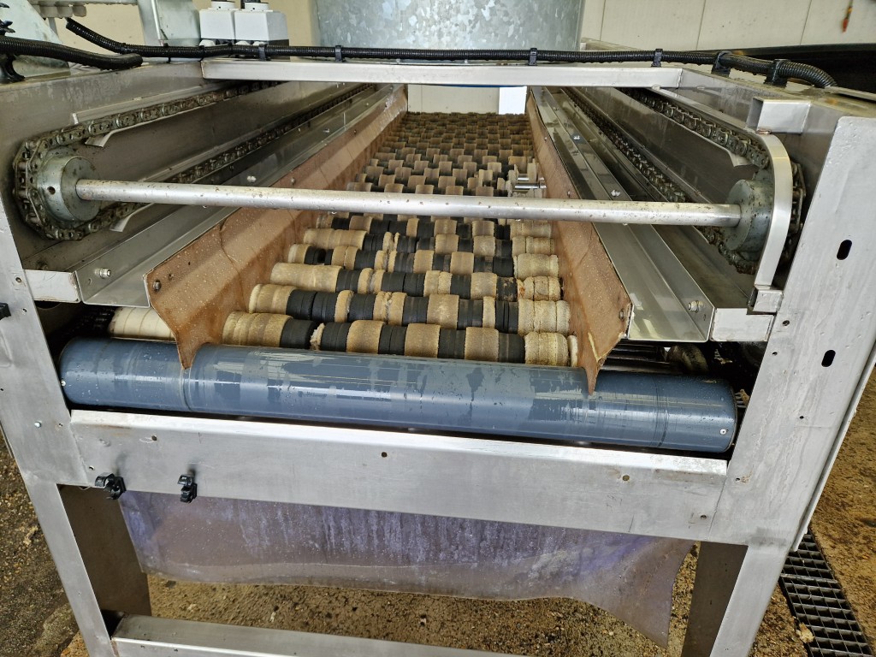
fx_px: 582
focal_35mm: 23
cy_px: 328
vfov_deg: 58.9
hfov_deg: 73.9
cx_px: 438
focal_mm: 5.4
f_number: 1.8
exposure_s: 1/180
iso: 80
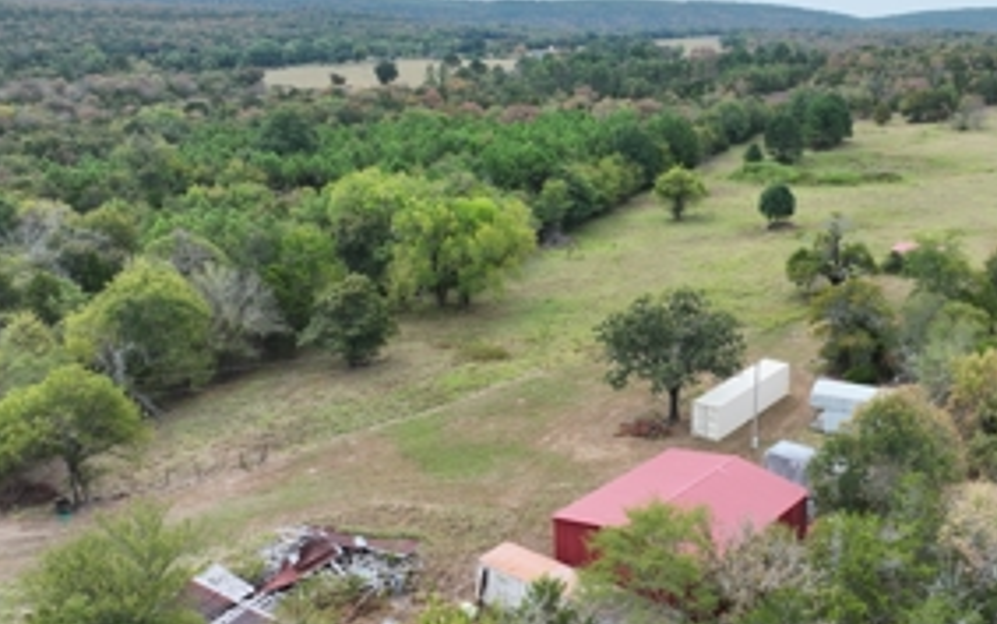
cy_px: 264
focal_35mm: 36
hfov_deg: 52.7
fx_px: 978
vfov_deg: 35.3
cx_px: 683
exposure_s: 1/2000
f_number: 2.8
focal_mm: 12.29
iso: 330
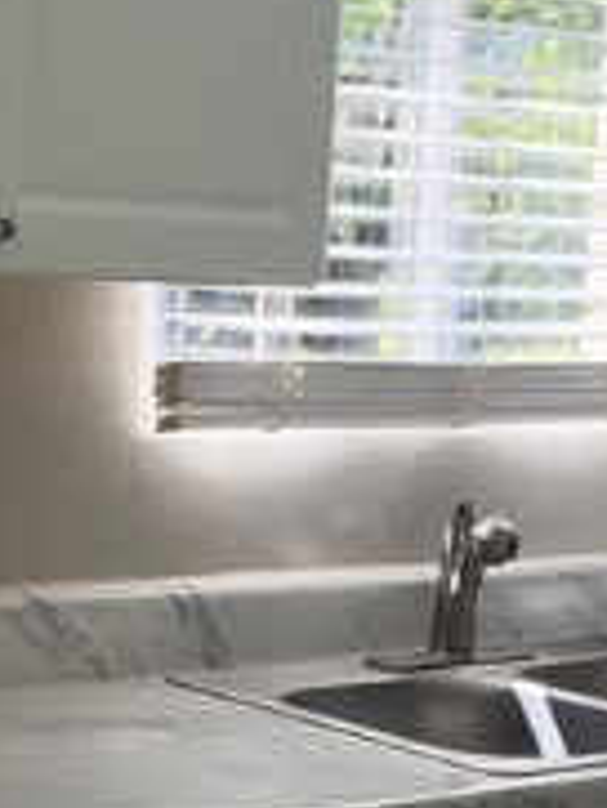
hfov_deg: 14.5
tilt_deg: -9.4
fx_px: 2382
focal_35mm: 102
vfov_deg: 19.0
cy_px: 683
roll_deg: -2.6
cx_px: 237
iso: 200
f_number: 1.8
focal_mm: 6.93
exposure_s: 1/193
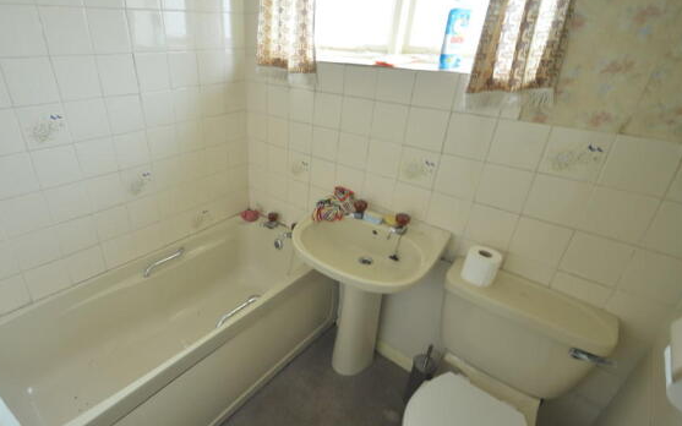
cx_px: 284
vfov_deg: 65.0
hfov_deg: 90.3
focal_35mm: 18
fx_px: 335
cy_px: 223
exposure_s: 1/3
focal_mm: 10
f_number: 5
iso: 100
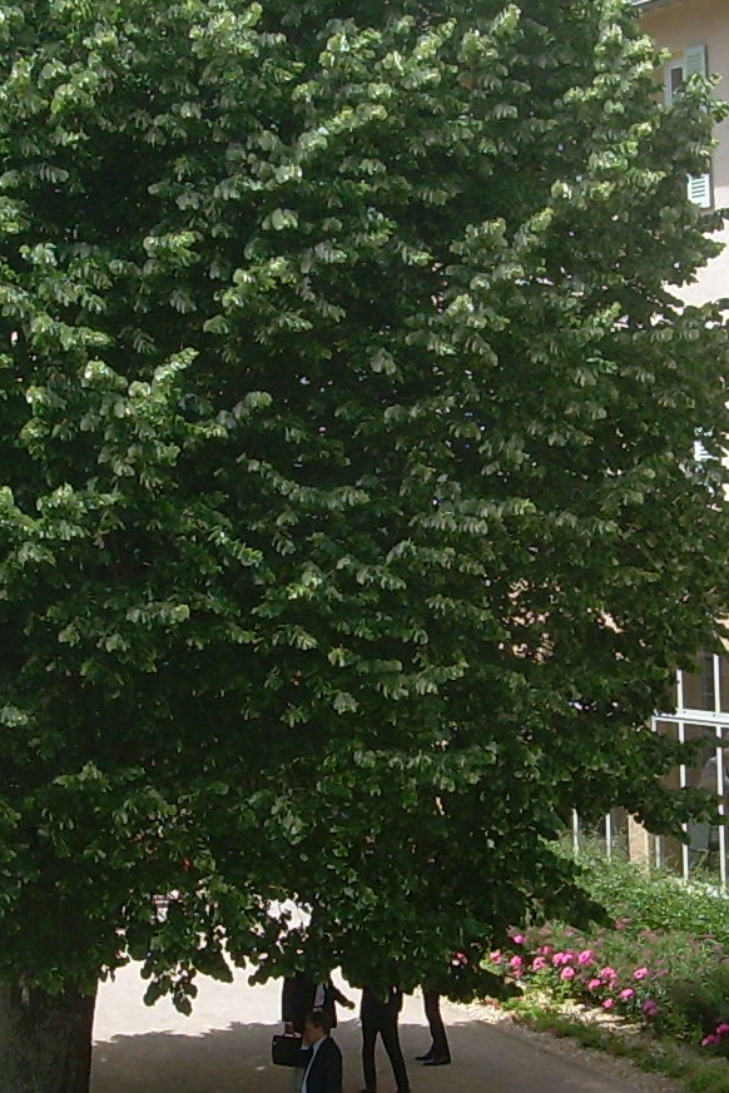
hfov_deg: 12.3
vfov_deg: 18.4
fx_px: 3371
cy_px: 541
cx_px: 390
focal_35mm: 111
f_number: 4.7
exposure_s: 1/297
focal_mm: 6.7
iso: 50
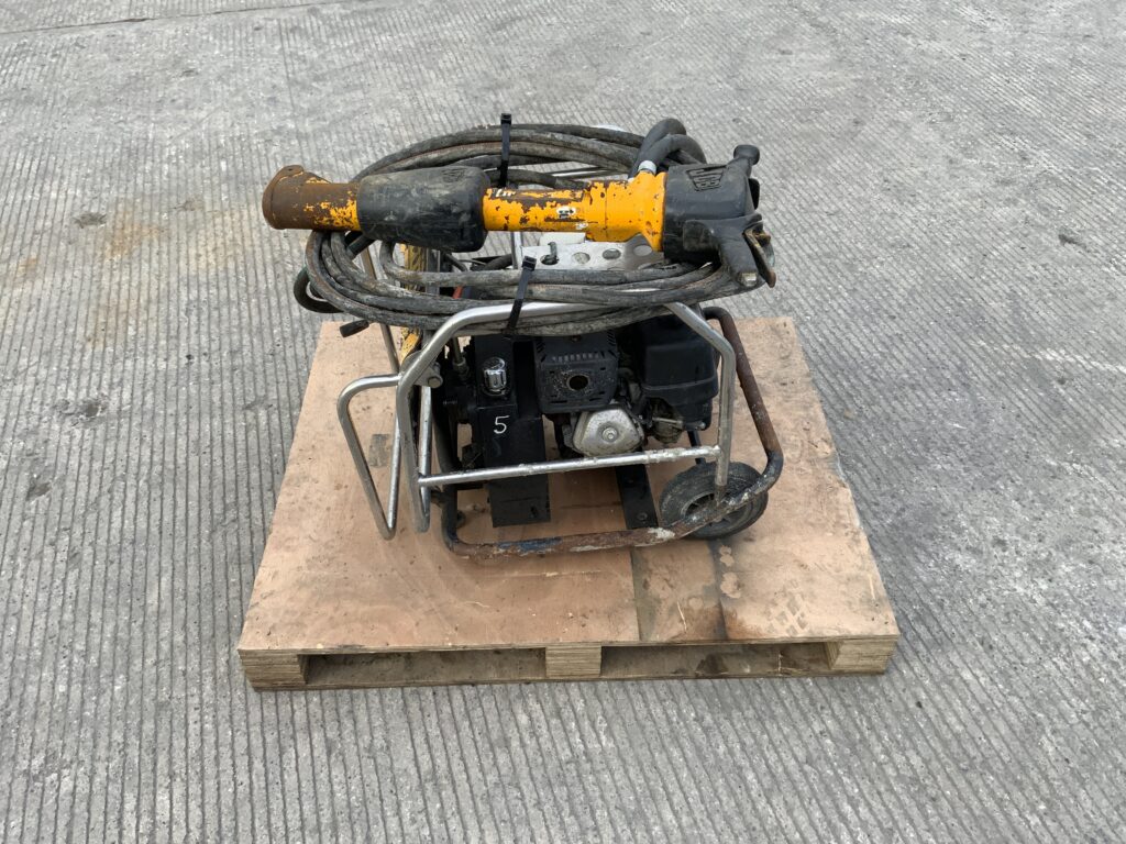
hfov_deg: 61.7
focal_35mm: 29
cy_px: 422
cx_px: 563
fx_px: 943
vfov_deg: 48.2
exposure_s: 1/261
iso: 16
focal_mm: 3
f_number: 1.8
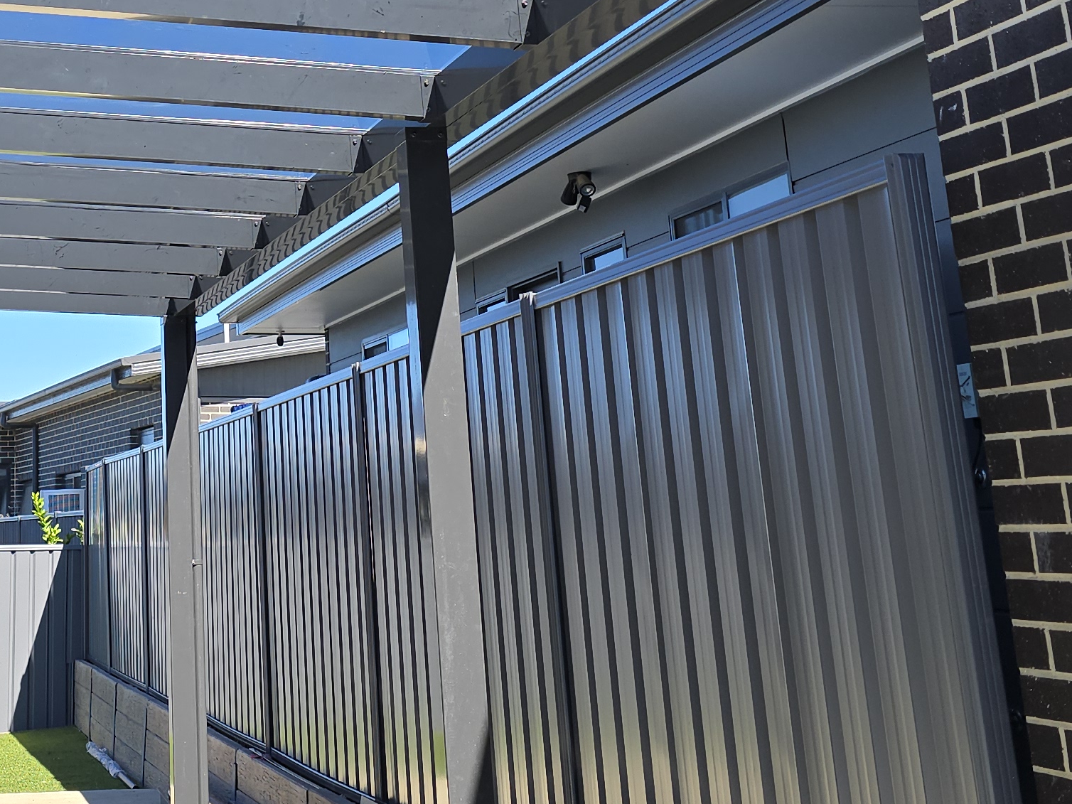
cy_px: -62
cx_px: 176
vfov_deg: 22.7
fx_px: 1889
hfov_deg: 30.7
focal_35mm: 61
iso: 12
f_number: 1.7
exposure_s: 1/463
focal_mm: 6.3
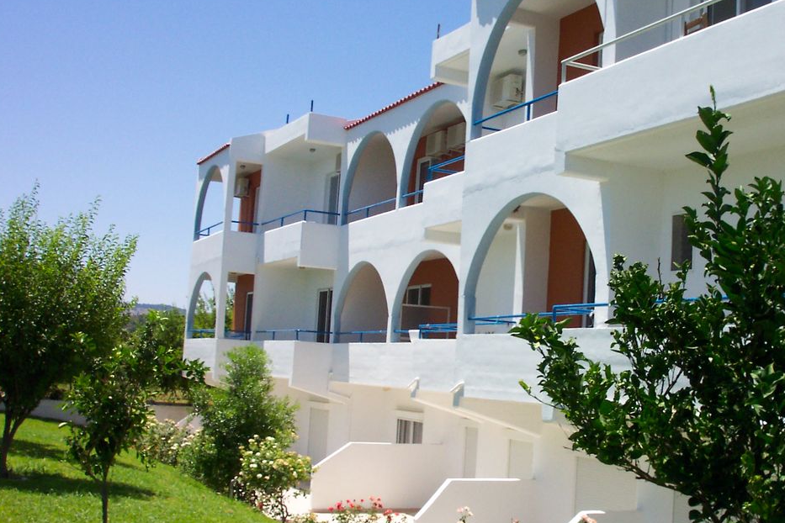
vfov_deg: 28.1
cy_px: 280
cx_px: 475
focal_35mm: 48
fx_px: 1047
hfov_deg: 40.9
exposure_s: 1/250
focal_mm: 7.5
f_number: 9.5
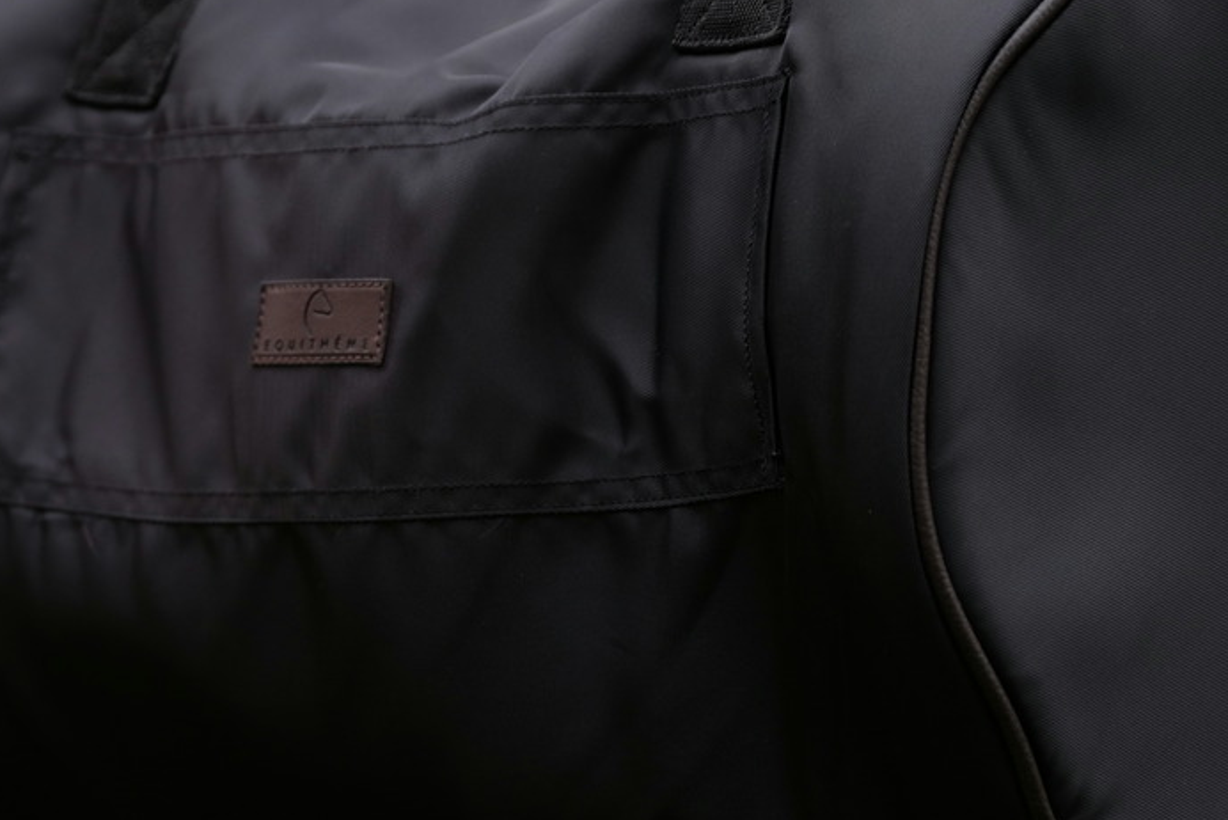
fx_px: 7268
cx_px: 328
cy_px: 255
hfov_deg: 9.6
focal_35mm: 213
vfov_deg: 6.5
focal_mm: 96.2
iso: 320
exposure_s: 1/180
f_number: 4
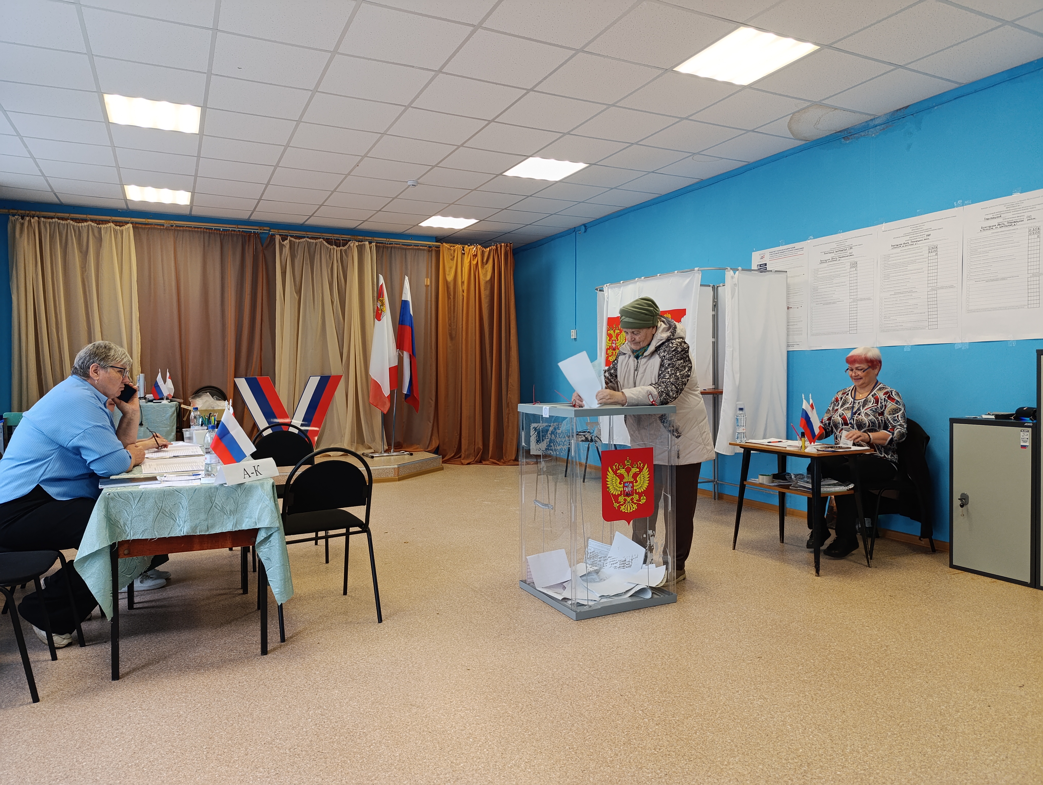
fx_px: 694
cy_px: 392
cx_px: 522
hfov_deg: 73.8
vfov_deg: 59.0
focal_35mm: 23
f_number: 1.65
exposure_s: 1/100
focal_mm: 6.14
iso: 800
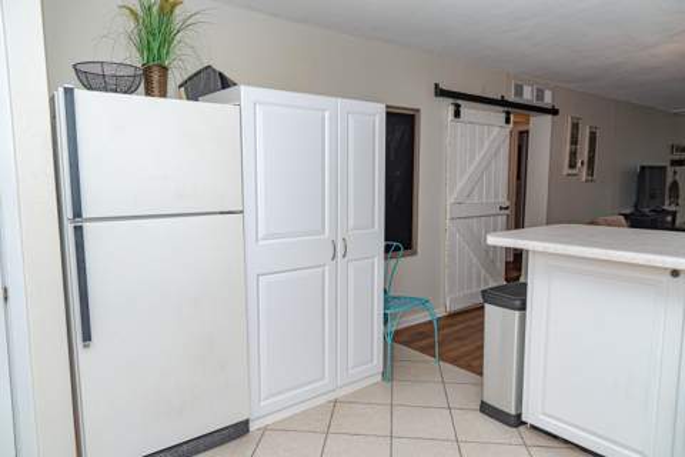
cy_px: 228
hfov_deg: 73.7
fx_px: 457
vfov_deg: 53.1
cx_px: 342
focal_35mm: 24
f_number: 7.1
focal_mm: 24
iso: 400
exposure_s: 1/125
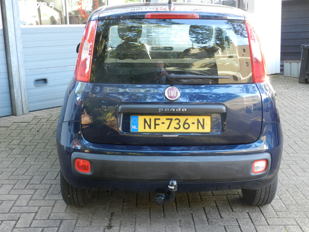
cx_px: 154
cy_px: 116
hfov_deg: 41.2
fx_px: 411
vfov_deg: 31.5
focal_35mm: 46
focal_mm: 8.1
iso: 400
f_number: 4.2
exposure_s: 1/25
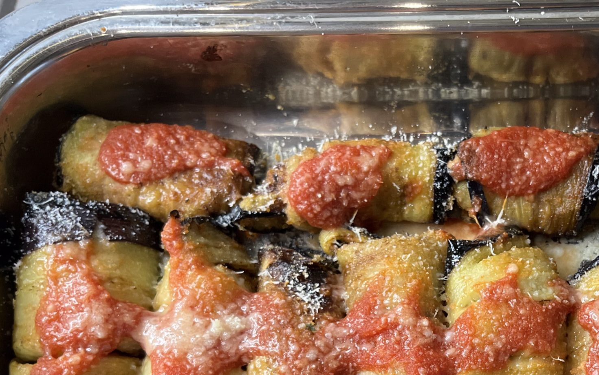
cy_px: 385
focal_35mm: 48
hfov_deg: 40.5
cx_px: 456
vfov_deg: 25.4
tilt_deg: -71.6
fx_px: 784
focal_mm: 5.1
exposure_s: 1/60
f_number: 1.6
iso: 250
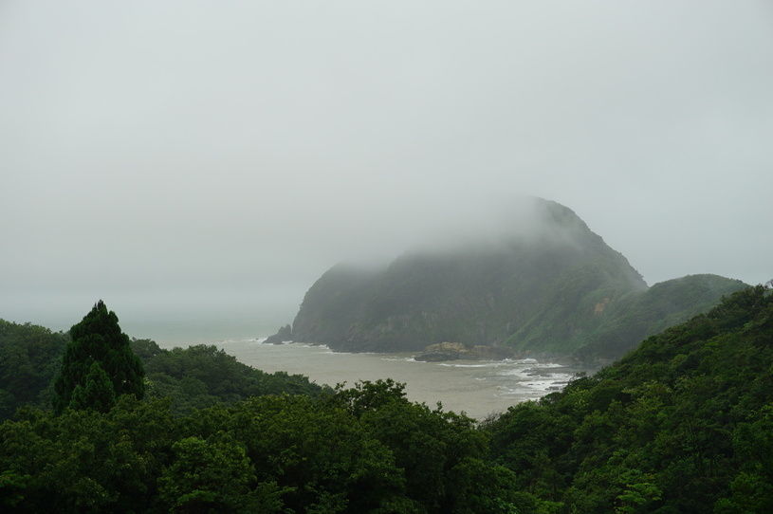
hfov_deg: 28.1
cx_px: 386
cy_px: 257
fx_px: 1545
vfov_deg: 18.9
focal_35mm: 72
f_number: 7.1
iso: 100
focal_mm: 48
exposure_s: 1/100
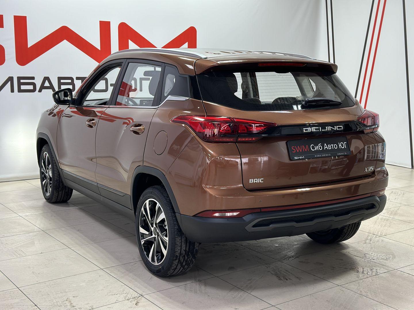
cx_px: 207
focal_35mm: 48
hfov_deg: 39.7
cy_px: 155
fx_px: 574
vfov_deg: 30.3
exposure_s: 1/50
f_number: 1.78
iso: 80
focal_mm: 6.86
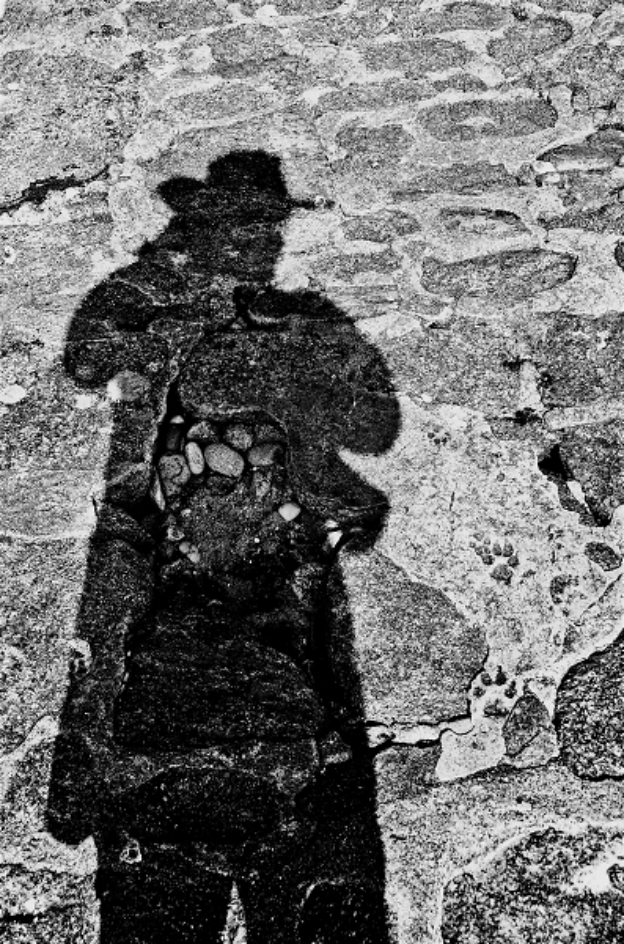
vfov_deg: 49.7
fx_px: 1019
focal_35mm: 39
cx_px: 312
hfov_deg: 34.0
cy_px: 472
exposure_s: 1/250
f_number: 6.3
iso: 100
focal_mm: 26
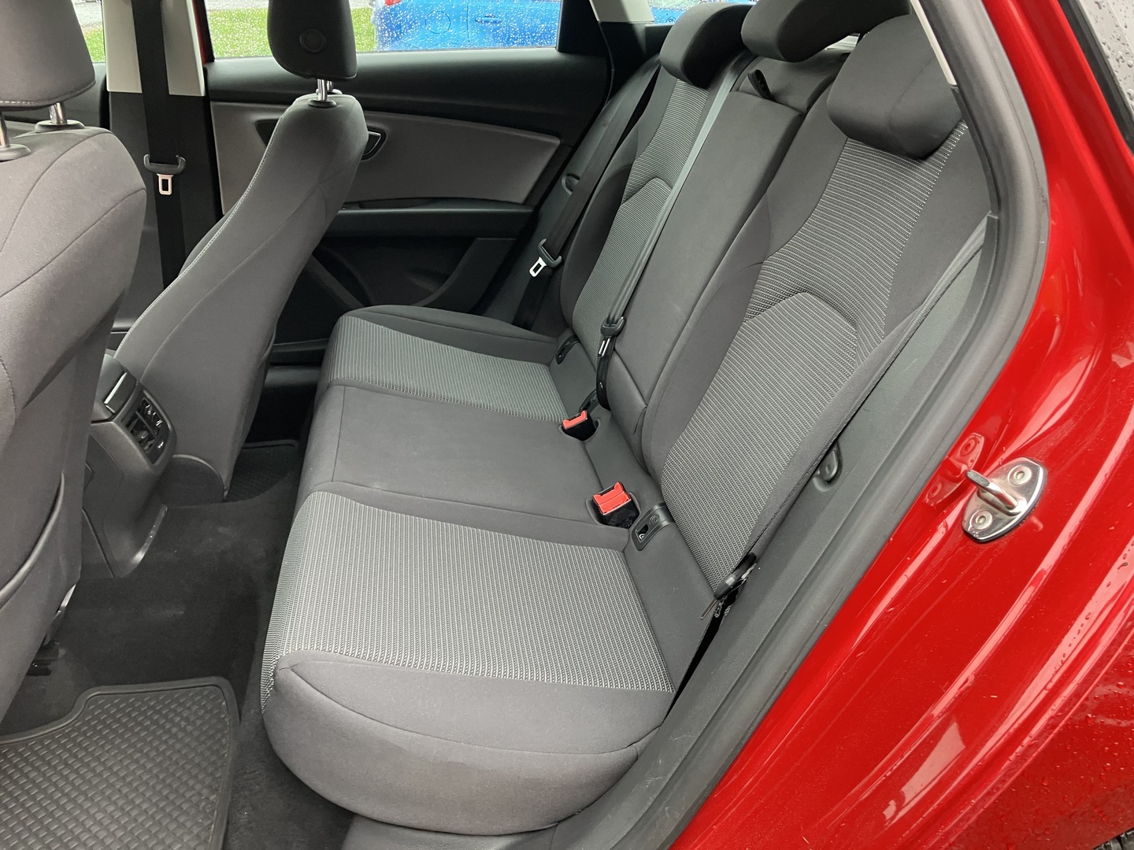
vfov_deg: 49.7
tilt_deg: -24.8
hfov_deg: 63.4
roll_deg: -2.7
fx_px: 917
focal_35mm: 28
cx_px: 567
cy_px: 425
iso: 100
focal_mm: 3.99
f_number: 1.8
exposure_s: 1/60
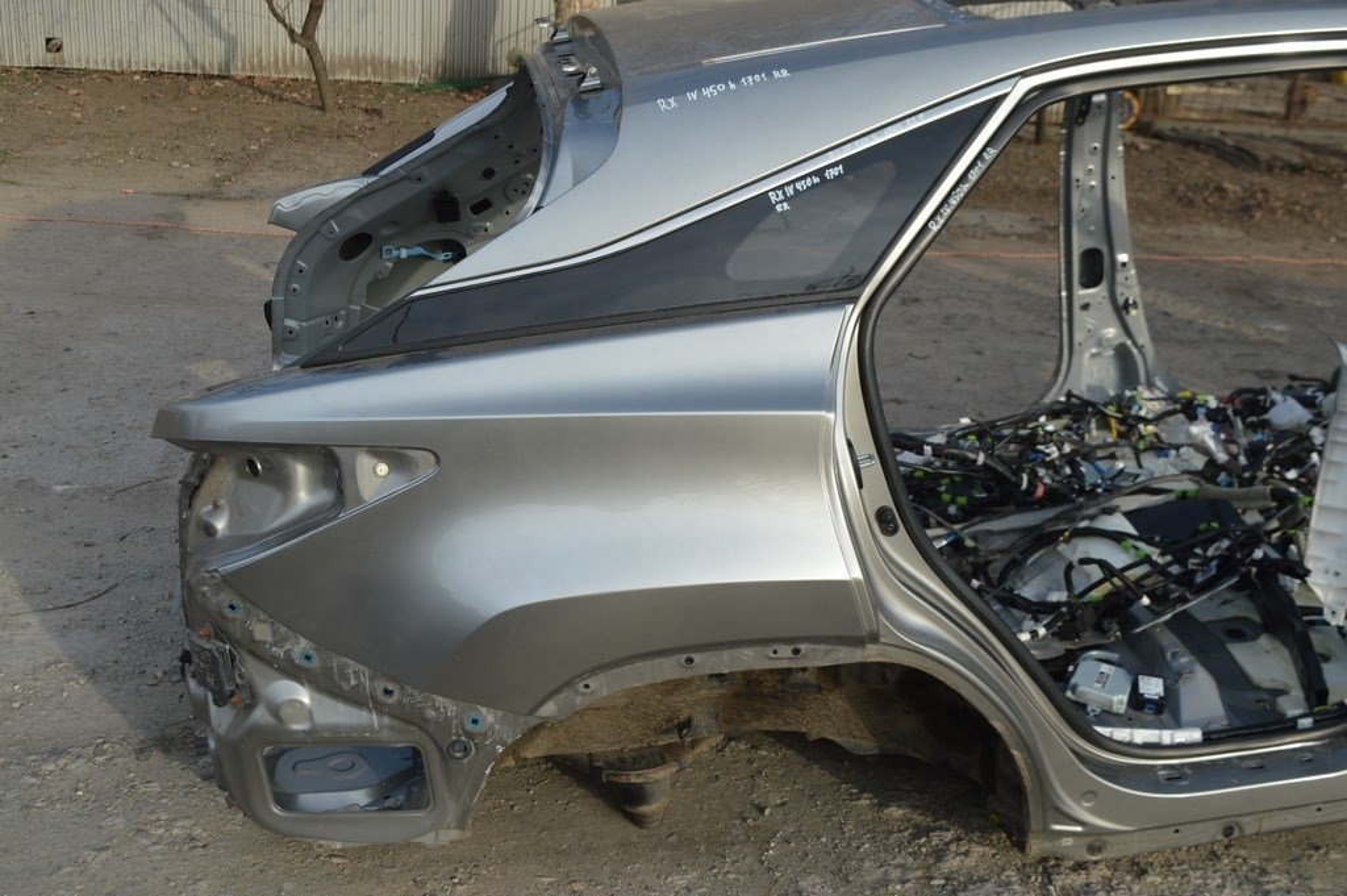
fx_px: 1458
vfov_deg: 34.2
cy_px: 448
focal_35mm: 39
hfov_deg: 49.6
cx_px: 674
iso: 100
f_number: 7.1
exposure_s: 1/200
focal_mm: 26
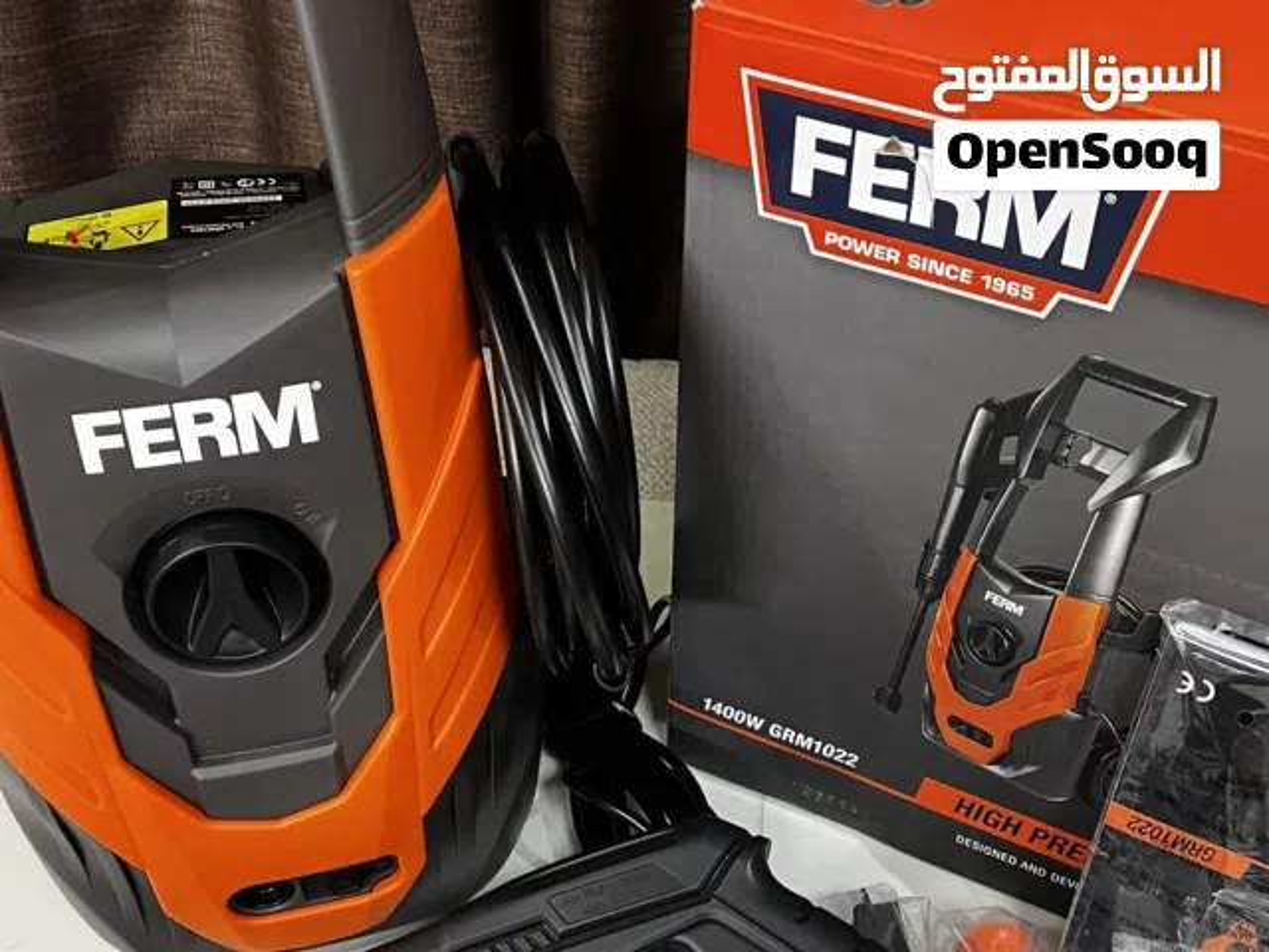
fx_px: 953
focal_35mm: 26
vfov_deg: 53.1
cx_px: 634
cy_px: 476
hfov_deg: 67.3
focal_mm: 5.7
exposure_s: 1/50
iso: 250
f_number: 1.5
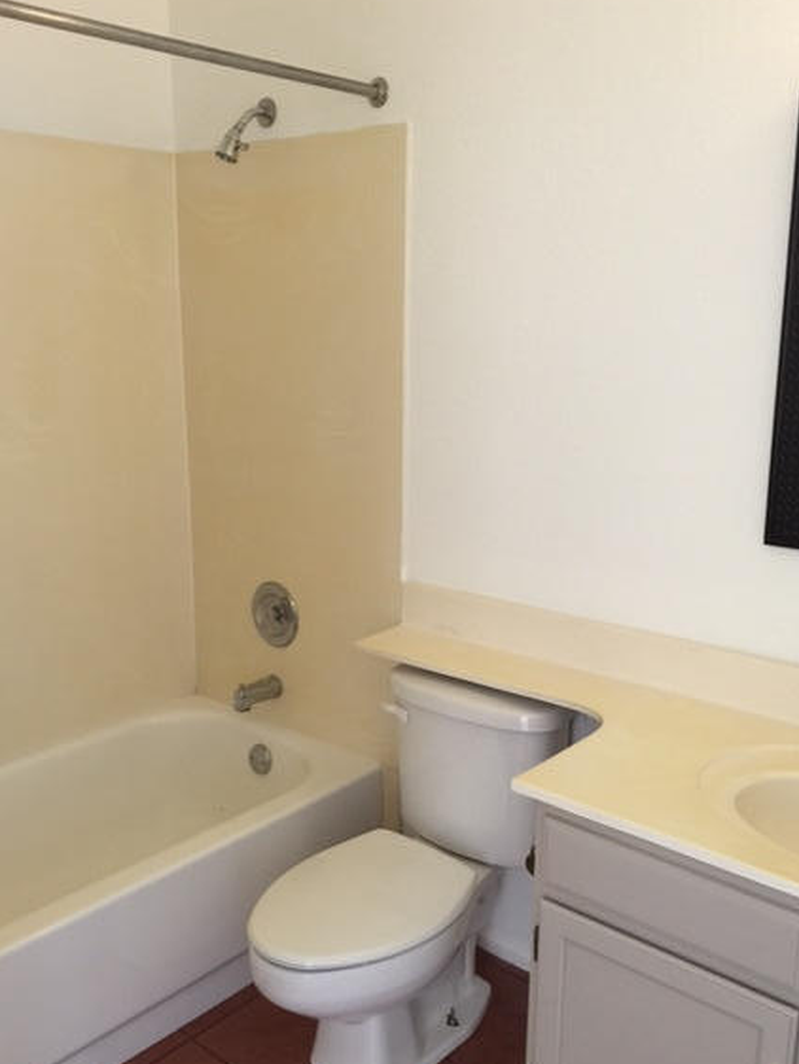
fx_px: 1015
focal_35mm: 33
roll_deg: +0.0
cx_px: 392
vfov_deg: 55.3
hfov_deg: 43.0
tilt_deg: -13.6
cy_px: 577
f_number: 2.2
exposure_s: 1/10
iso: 100
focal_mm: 4.15
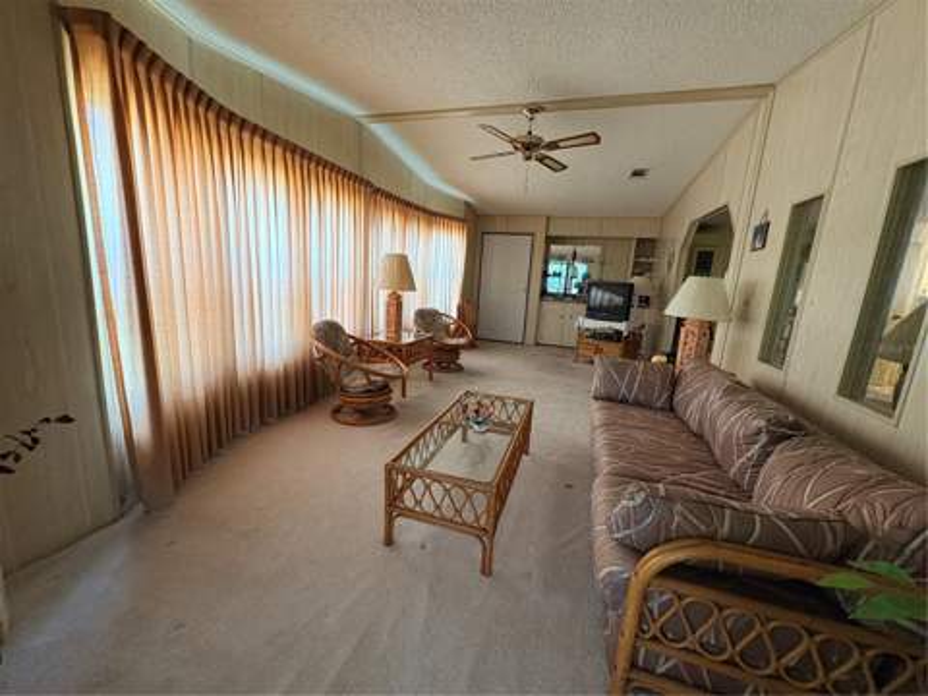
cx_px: 464
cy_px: 348
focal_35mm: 14
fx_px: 375
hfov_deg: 102.1
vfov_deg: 85.7
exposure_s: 1/60
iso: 250
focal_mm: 2.22
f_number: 2.2
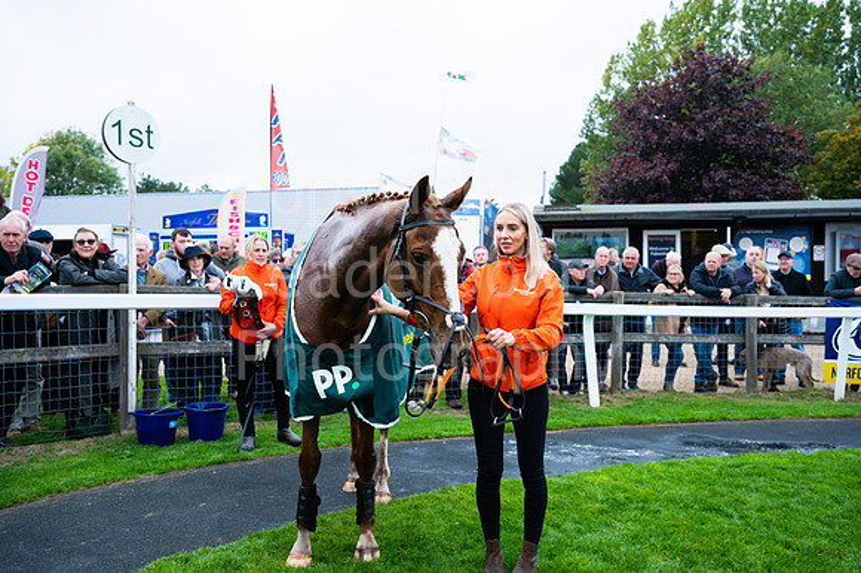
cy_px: 286
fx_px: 789
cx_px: 430
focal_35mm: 33
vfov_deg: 39.9
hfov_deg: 57.3
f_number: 4
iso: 500
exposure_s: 1/1000
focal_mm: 33
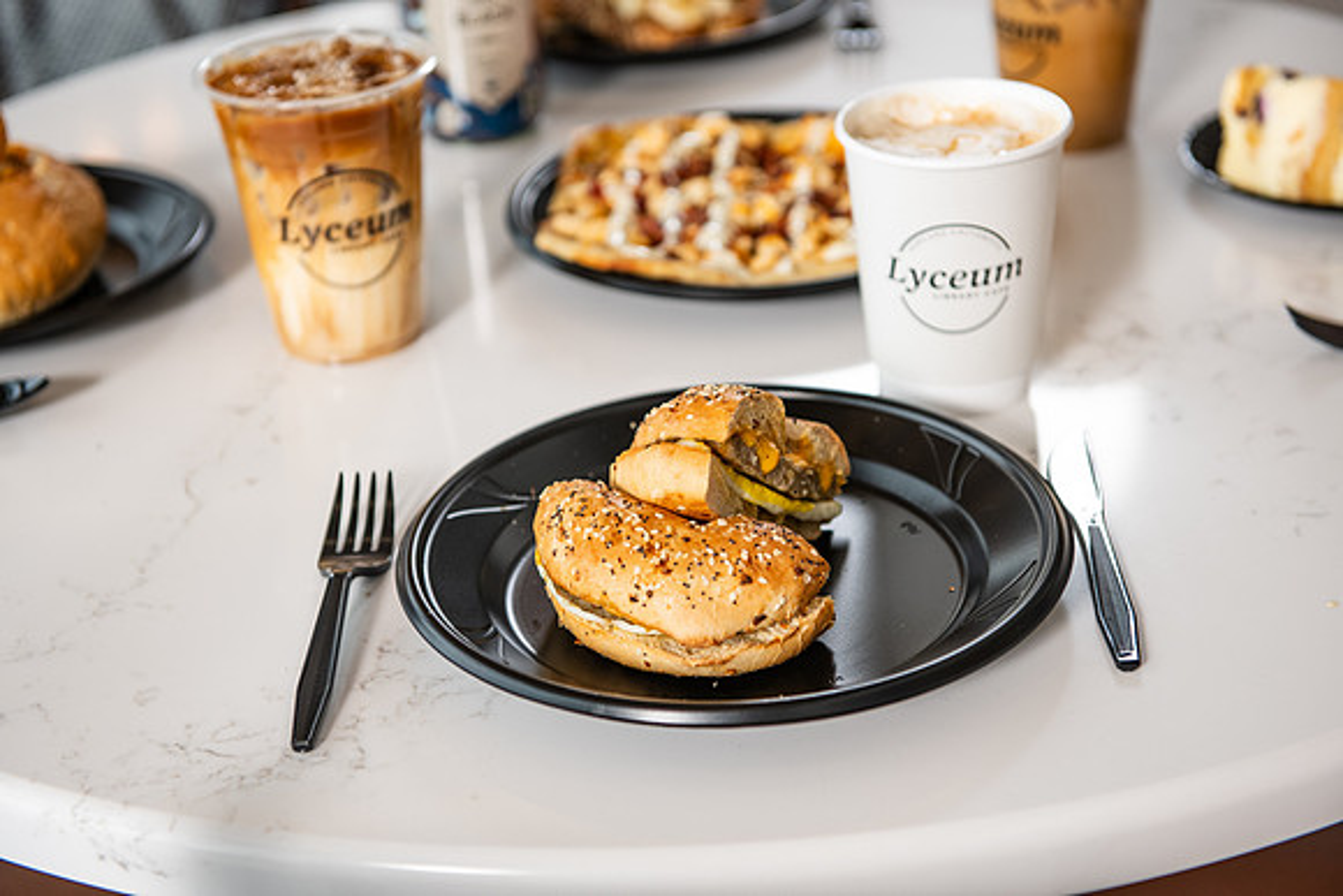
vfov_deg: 21.9
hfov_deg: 32.4
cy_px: 448
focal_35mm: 62
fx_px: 2313
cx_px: 672
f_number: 4
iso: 640
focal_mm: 62
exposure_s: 1/200
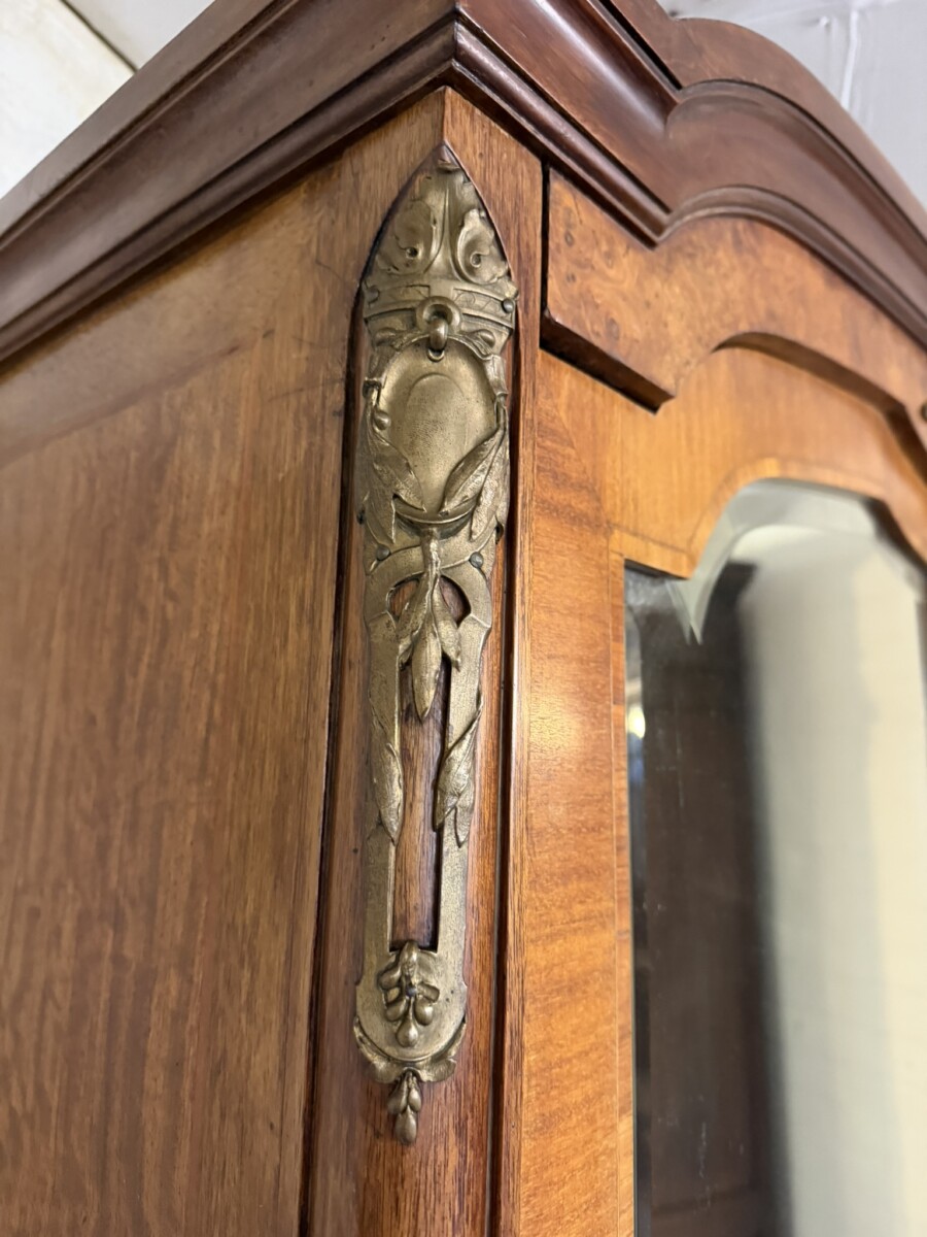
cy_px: 618
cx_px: 464
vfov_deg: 71.6
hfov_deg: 56.8
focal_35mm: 24
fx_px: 857
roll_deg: -2.6
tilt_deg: +8.3
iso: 640
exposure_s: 1/33
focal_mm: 6.76
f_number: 1.78
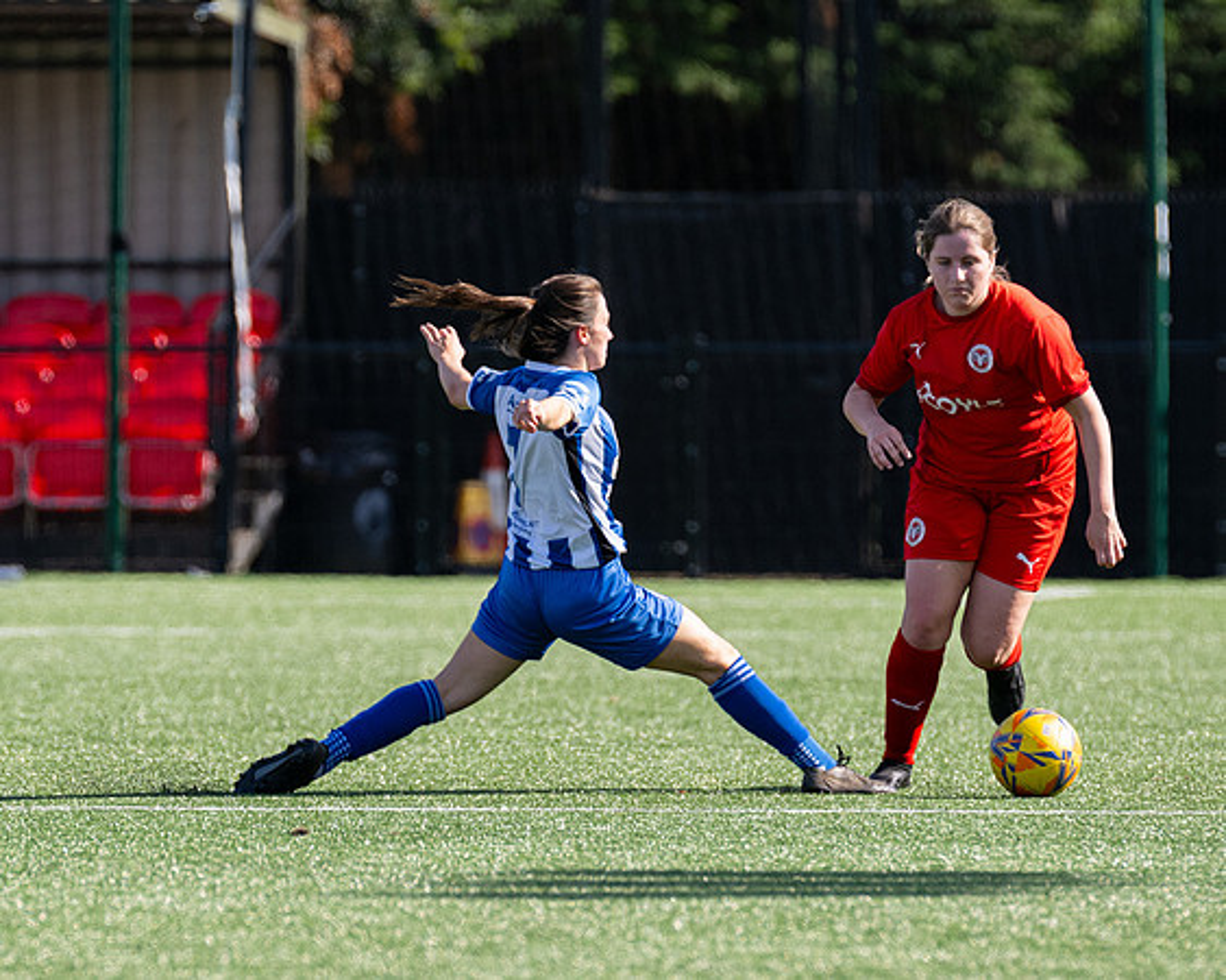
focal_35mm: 655
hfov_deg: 3.0
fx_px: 23750
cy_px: 471
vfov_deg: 2.4
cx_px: 462
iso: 400
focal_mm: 300
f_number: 4
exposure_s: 1/1600
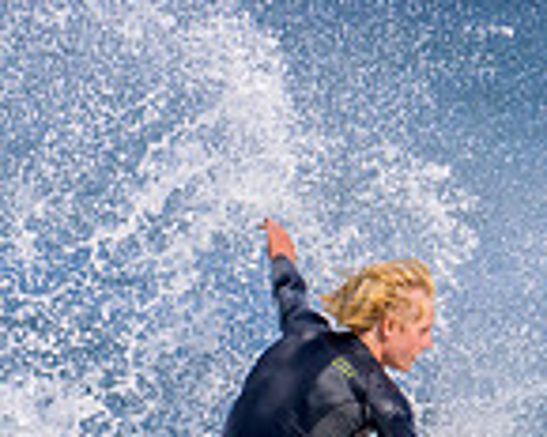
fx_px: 42820
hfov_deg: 0.7
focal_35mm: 2645
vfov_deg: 0.6
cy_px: 599
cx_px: 328
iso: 800
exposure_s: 1/2000
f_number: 11
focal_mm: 600
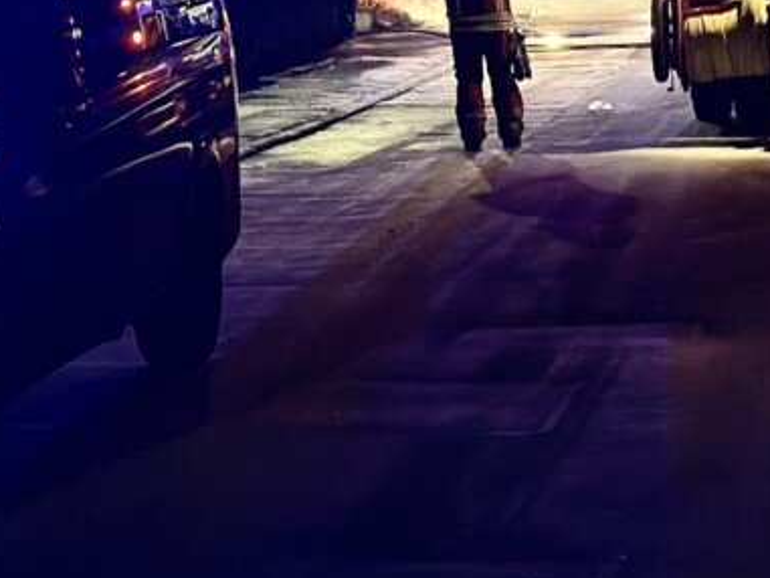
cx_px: 327
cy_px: -38
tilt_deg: -1.9
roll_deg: +1.1
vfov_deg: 9.7
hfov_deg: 13.1
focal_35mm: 151
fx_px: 3360
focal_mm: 6.86
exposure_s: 1/39
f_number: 1.78
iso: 640
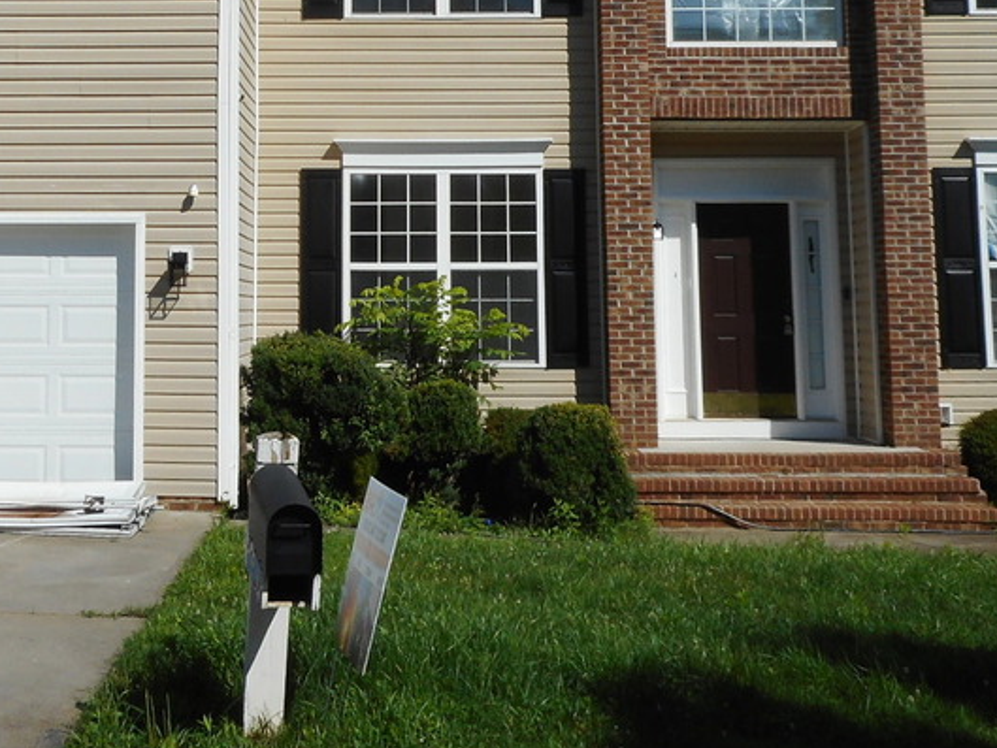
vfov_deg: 27.8
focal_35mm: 51
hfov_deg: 37.2
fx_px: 1469
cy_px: 119
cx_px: 349
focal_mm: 4.5
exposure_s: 1/1250
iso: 80
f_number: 3.7
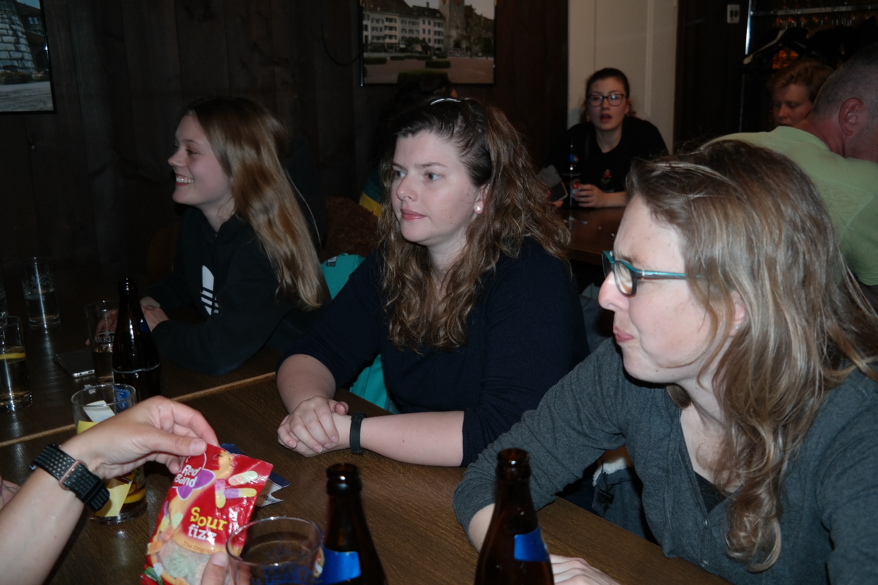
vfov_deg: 35.0
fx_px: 927
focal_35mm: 38
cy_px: 292
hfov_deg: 50.7
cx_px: 439
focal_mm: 25
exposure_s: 1/50
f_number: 4
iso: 400
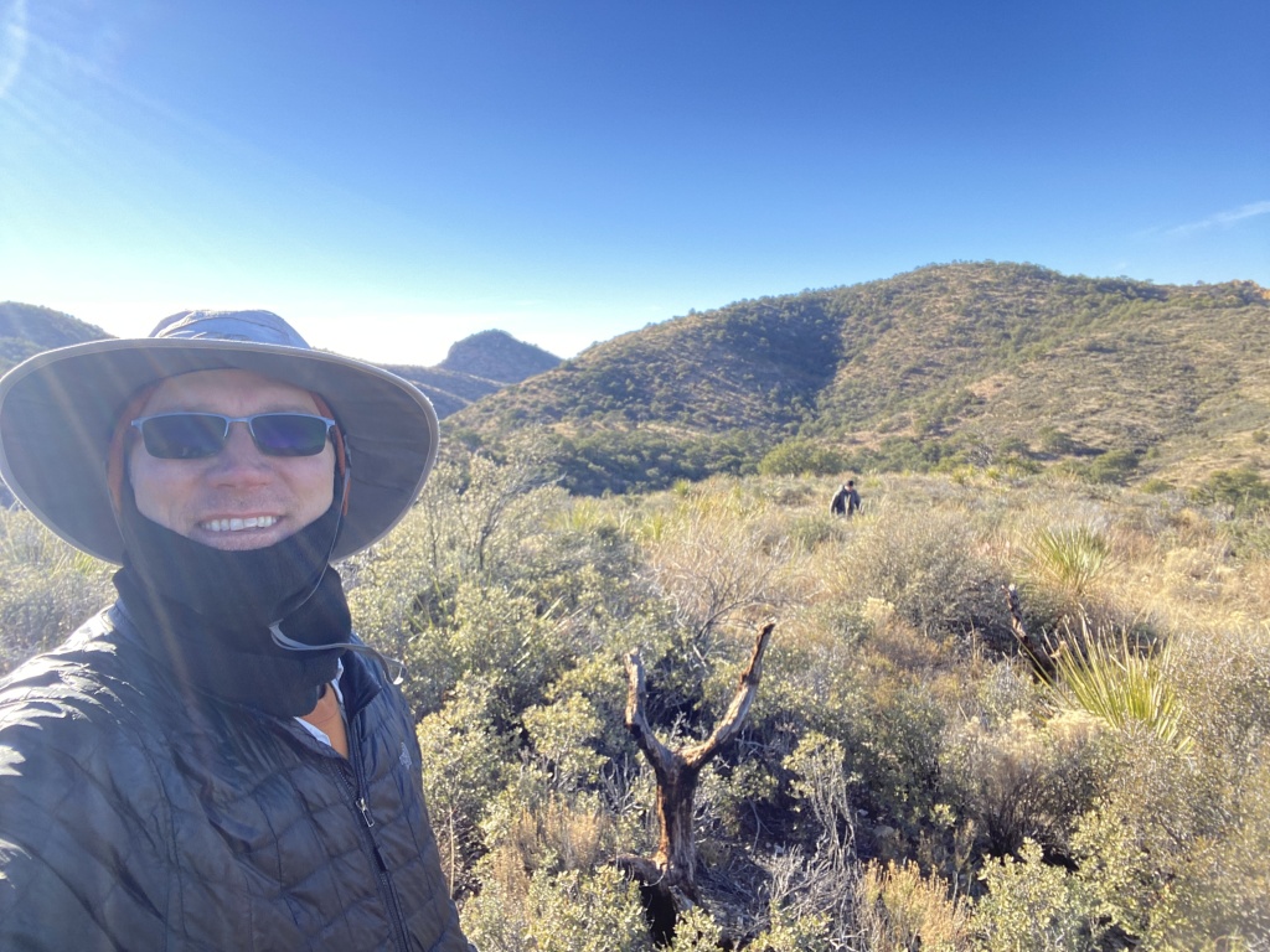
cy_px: 476
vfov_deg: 58.9
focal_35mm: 23
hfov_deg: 73.9
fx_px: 844
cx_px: 635
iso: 25
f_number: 2.2
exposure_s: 1/176
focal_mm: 2.71
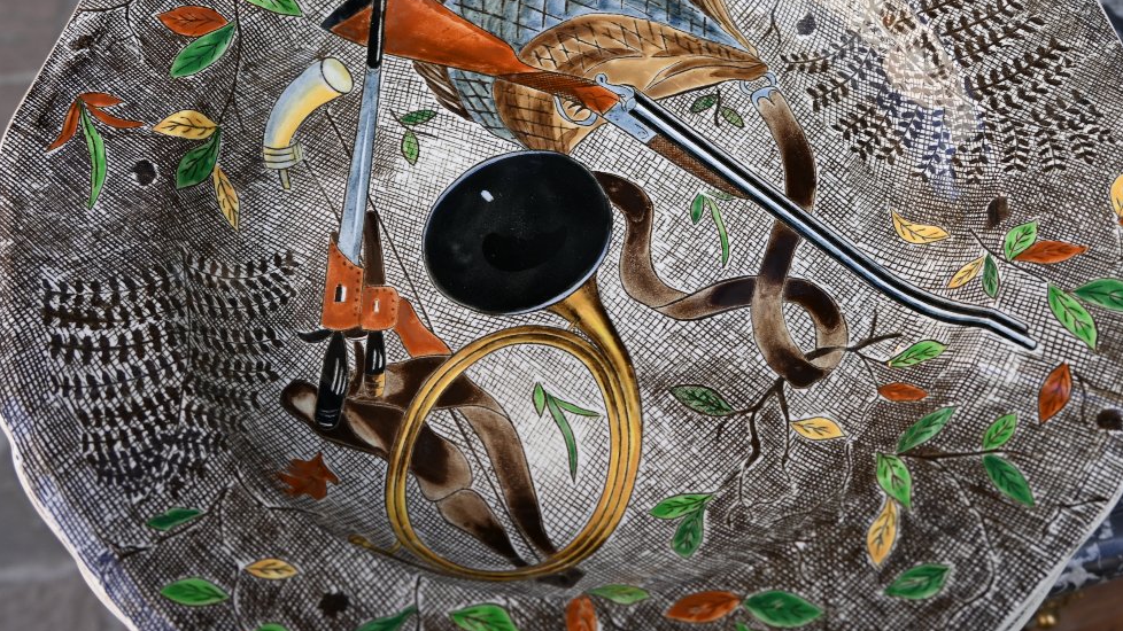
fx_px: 1349
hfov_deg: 45.1
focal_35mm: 45
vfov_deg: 26.3
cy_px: 250
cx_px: 629
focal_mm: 23.5
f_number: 5
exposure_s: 1/250
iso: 200
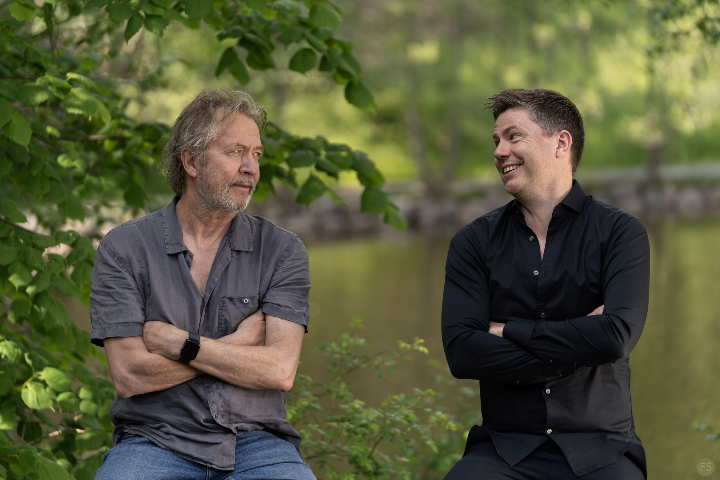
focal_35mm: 121
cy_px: 240
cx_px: 360
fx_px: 2420
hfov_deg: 16.9
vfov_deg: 11.3
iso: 160
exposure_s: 1/400
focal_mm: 121
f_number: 2.8
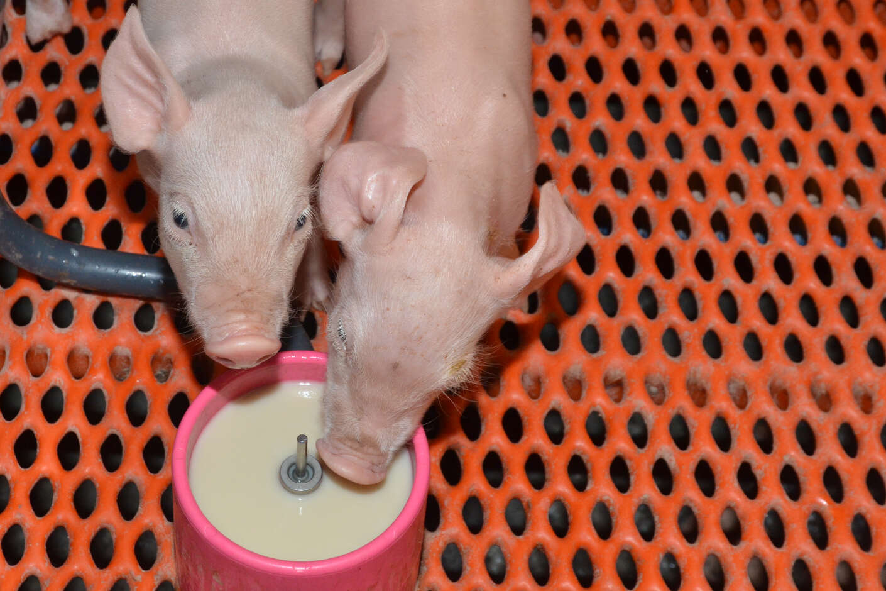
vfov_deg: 18.9
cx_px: 443
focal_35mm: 72
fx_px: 1772
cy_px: 296
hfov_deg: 28.1
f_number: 8
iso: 1600
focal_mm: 48
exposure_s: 1/60
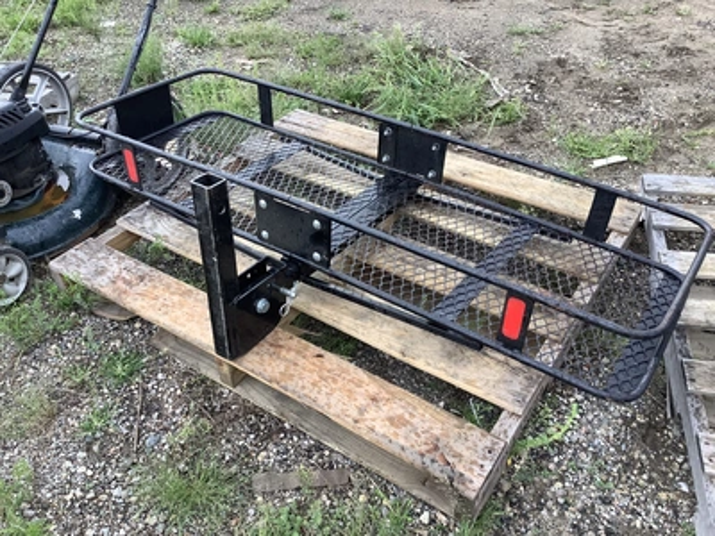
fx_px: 640
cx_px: 358
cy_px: 268
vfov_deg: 45.4
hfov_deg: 58.4
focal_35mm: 31
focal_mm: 3.3
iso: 40
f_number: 2.4
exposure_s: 1/120
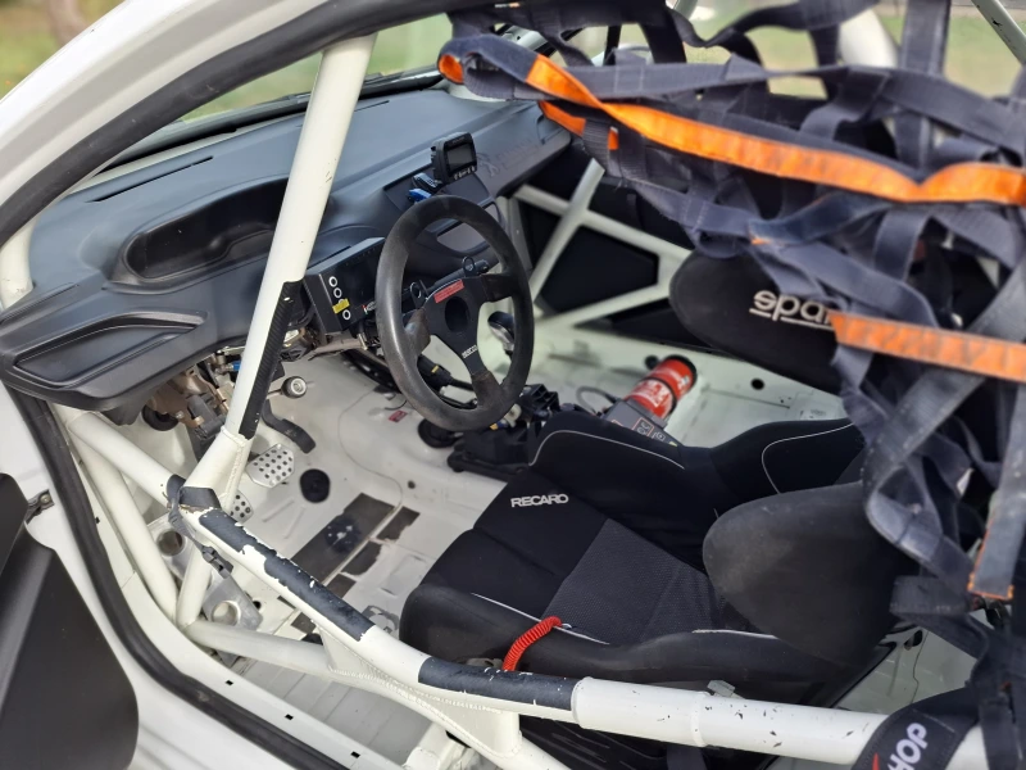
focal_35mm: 23
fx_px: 682
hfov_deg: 73.9
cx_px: 513
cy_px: 385
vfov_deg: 58.9
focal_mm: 5.54
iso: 50
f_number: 1.8
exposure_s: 1/243
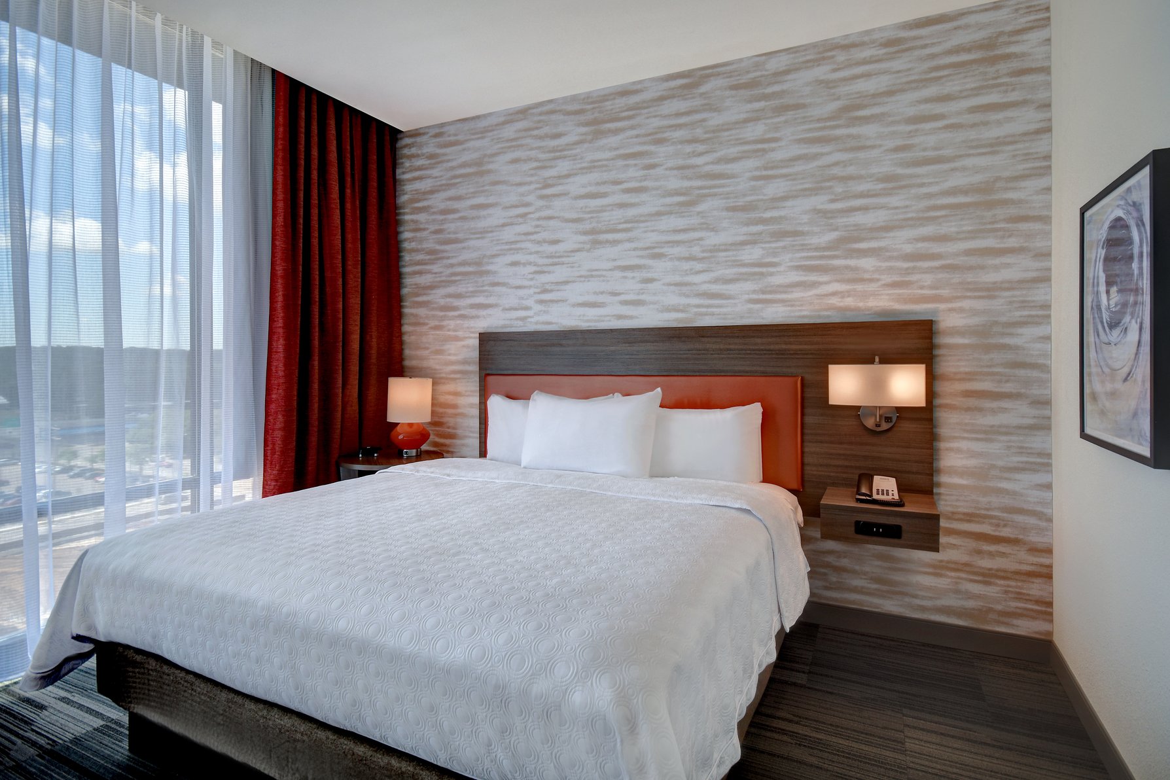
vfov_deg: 69.7
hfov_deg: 92.4
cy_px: 390
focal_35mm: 17
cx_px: 585
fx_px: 561
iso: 250
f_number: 7.1
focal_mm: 11.5
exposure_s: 1/160
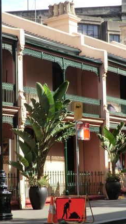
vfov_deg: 22.4
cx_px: 60
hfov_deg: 12.8
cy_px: 133
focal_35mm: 95
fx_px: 563
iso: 80
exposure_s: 1/250
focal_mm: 8.4
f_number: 4
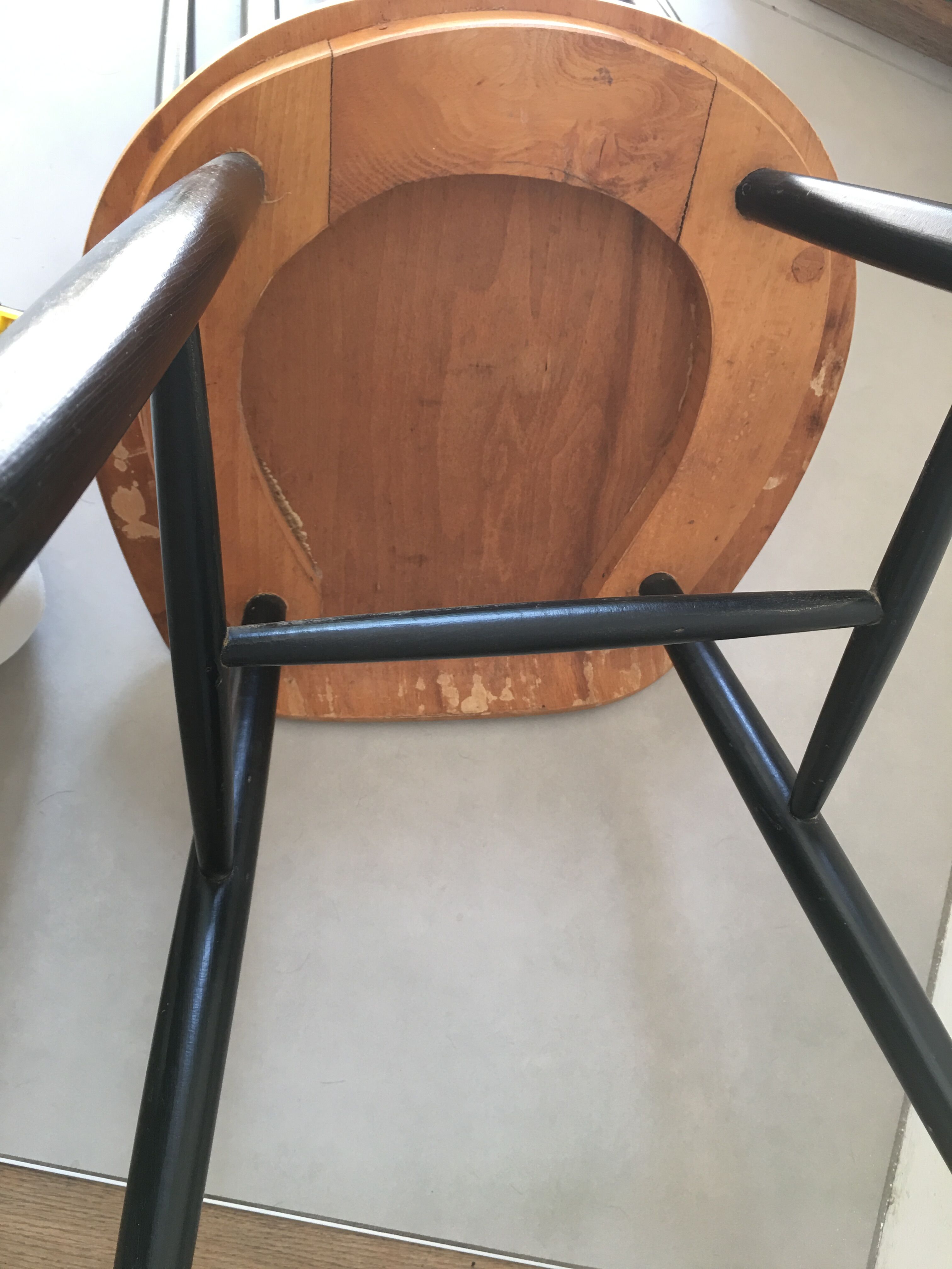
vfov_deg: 61.7
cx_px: 476
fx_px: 1063
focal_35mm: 29
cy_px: 634
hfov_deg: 48.2
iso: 32
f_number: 2.2
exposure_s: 1/17
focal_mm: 4.15
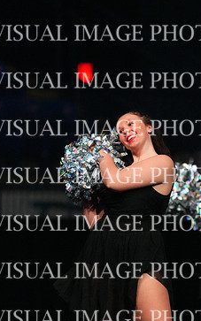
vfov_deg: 4.3
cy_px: 247
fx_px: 4284
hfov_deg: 2.7
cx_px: 144
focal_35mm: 489
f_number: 3.5
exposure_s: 1/1250
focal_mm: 300
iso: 16000
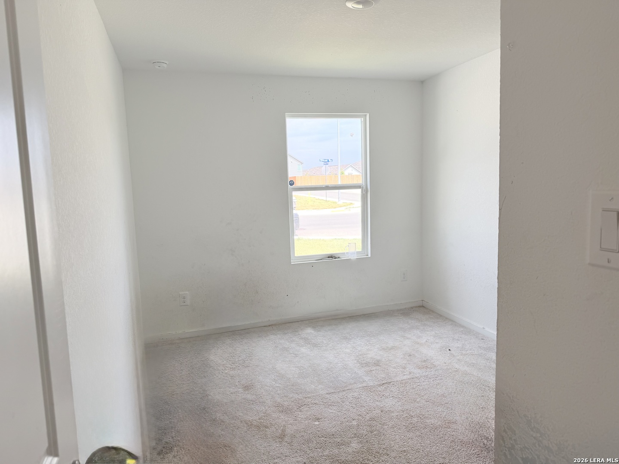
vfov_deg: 56.8
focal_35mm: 24
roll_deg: +2.4
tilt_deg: -6.7
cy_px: 232
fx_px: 429
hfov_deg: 71.6
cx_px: 310
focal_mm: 6.76
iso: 80
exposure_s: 1/261
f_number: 1.78
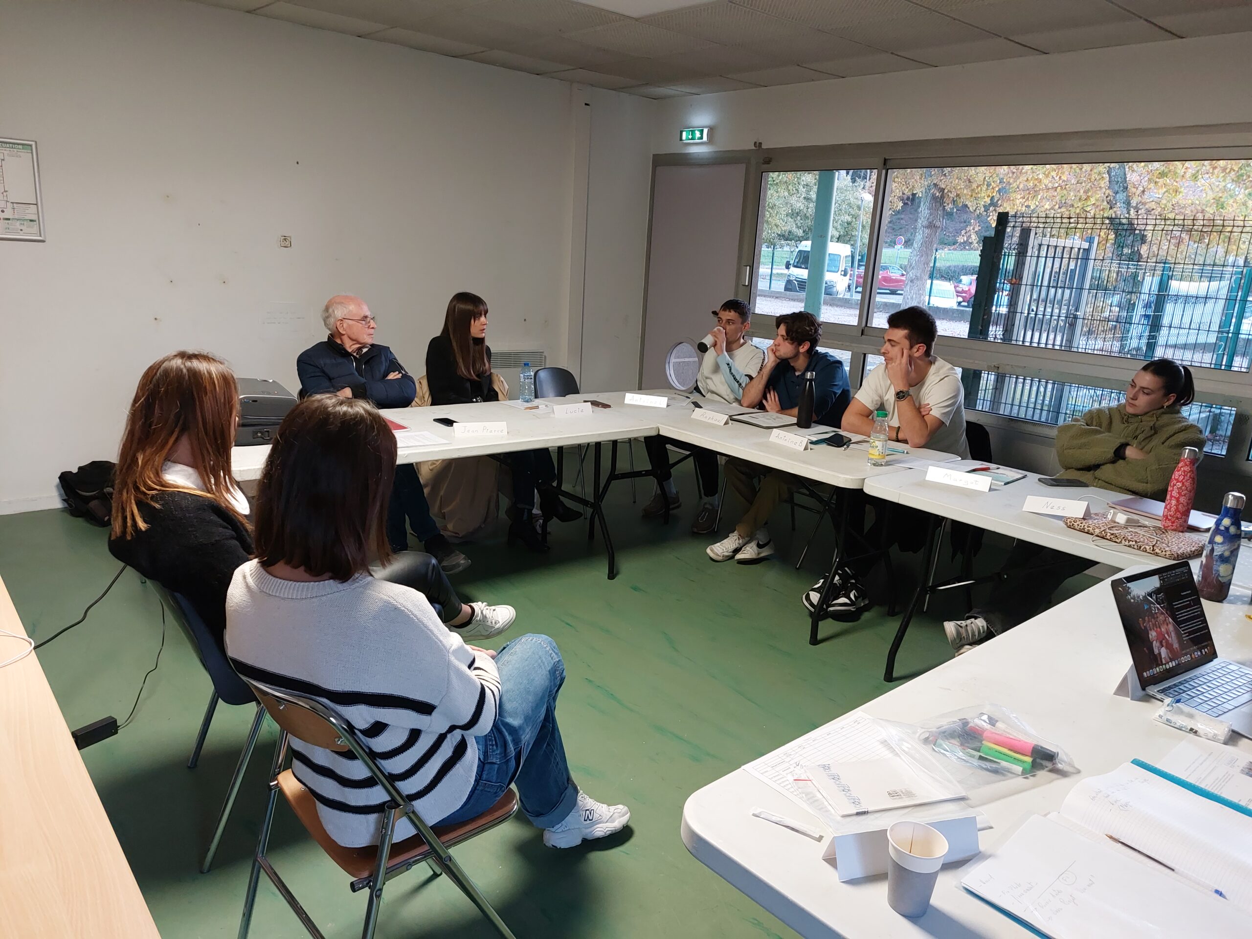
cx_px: 626
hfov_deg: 69.4
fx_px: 904
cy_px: 470
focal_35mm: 25
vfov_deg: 54.9
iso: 400
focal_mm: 5.23
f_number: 1.8
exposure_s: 1/50
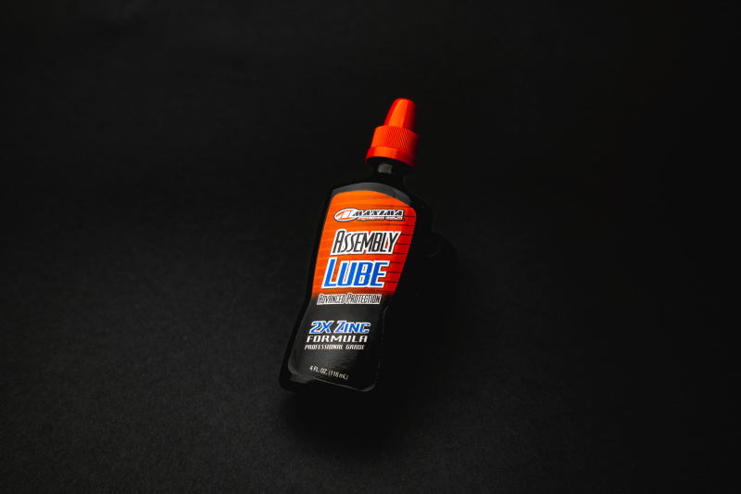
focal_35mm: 35
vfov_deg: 37.8
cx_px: 370
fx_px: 720
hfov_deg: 54.4
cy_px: 247
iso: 100
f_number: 4
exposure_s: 1/160
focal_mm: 35
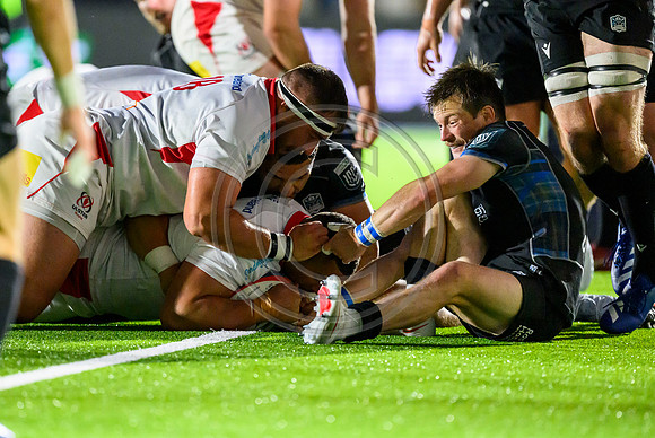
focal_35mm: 522
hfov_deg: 3.9
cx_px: 227
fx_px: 9515
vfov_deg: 2.6
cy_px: 232
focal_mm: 400
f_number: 3.2
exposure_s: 1/1250
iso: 8000
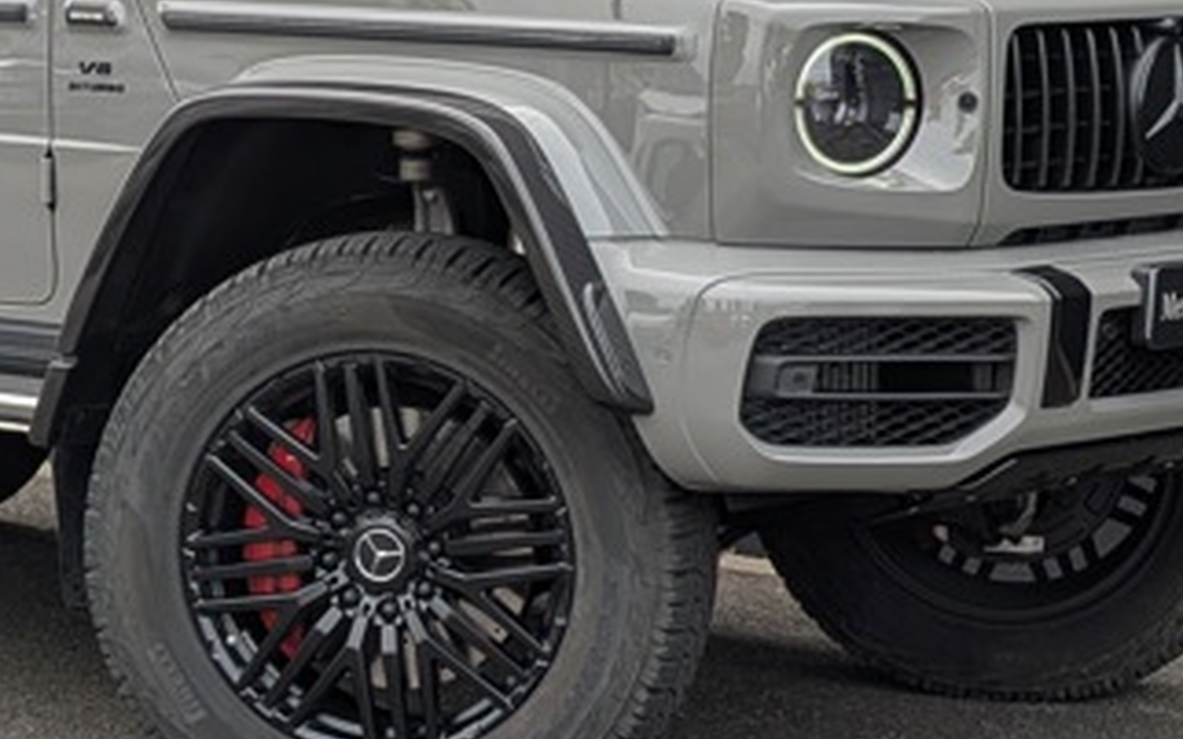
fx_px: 4158
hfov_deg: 16.1
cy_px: 29
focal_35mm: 129
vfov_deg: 10.1
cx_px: 198
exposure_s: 1/277
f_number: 1.68
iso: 18
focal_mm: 6.9
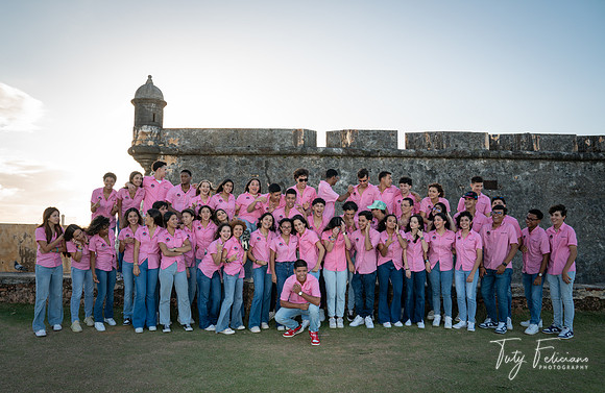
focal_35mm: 26
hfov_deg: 70.0
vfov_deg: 48.9
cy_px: 216
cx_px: 290
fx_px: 431
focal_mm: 24
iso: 200
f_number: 5.6
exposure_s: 1/250
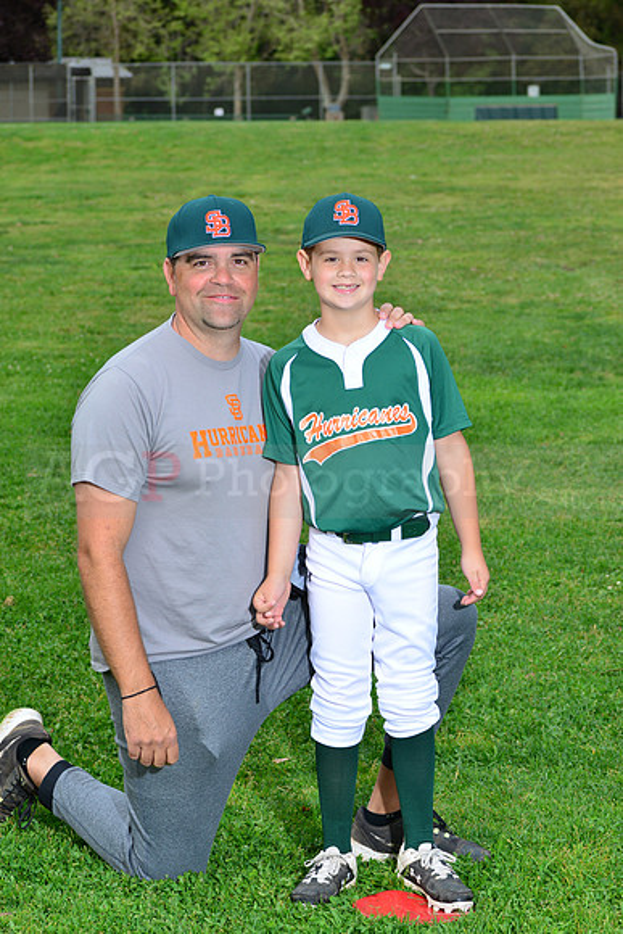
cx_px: 312
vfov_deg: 21.5
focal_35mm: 95
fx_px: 2464
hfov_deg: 14.4
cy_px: 467
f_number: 10
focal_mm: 95
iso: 320
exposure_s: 1/200
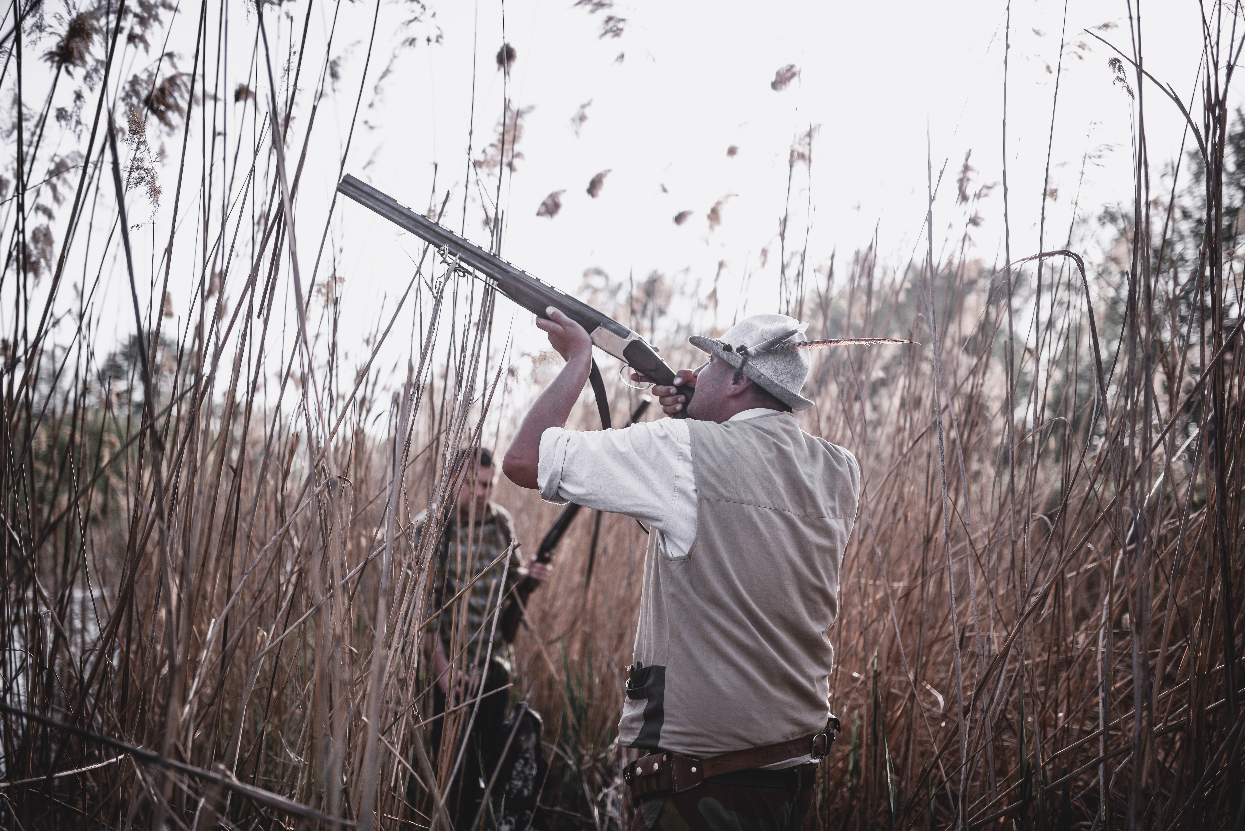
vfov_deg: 37.9
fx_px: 1211
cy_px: 416
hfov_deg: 54.4
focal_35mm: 35
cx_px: 622
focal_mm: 35
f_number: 1.8
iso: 250
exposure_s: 1/8000
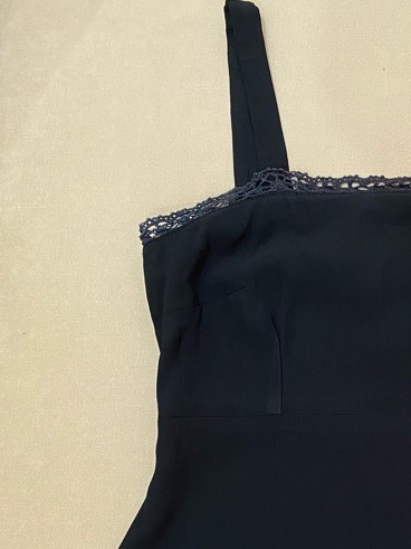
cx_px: 401
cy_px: 513
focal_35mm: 53
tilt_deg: -84.6
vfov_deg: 33.9
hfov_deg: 26.2
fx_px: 839
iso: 500
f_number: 1.8
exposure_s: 1/50
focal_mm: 4.25
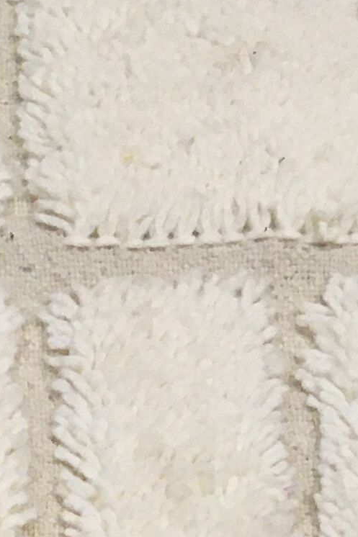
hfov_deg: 8.2
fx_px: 2432
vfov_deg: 11.6
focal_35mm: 163
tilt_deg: -70.1
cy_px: 1009
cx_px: -231
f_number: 2.2
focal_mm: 4.15
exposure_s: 1/30
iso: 64
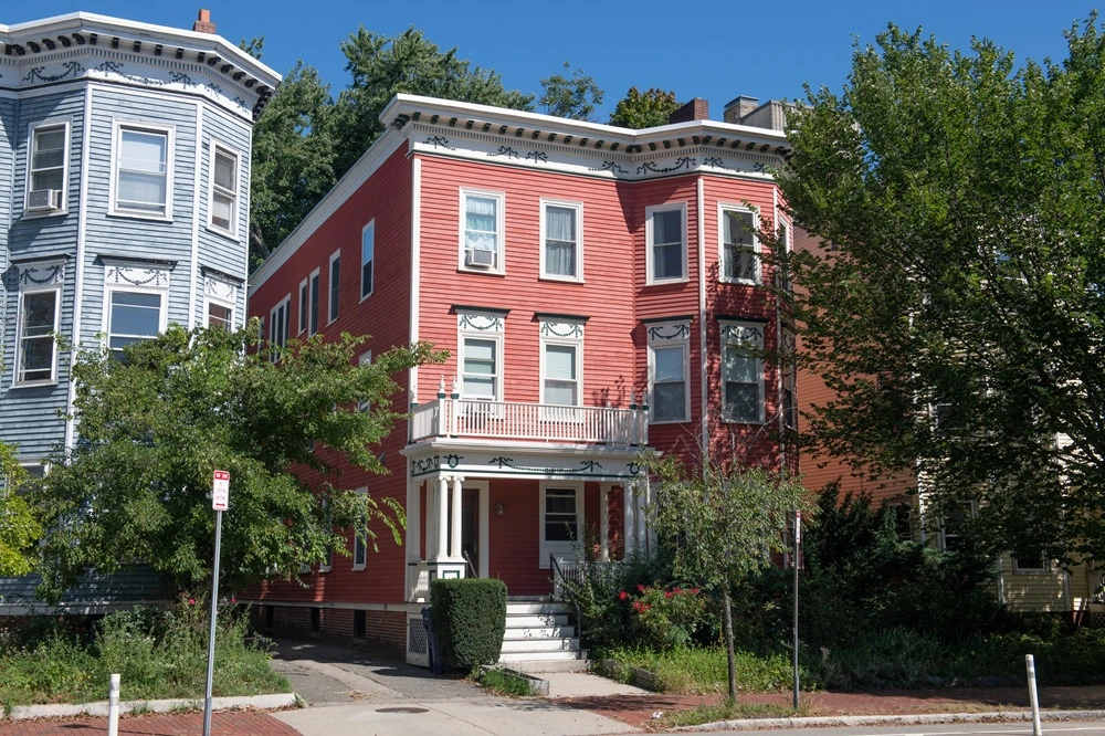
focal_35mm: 44
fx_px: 1350
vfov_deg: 30.5
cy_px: 368
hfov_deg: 44.5
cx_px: 552
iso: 100
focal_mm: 44
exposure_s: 1/250
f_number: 8
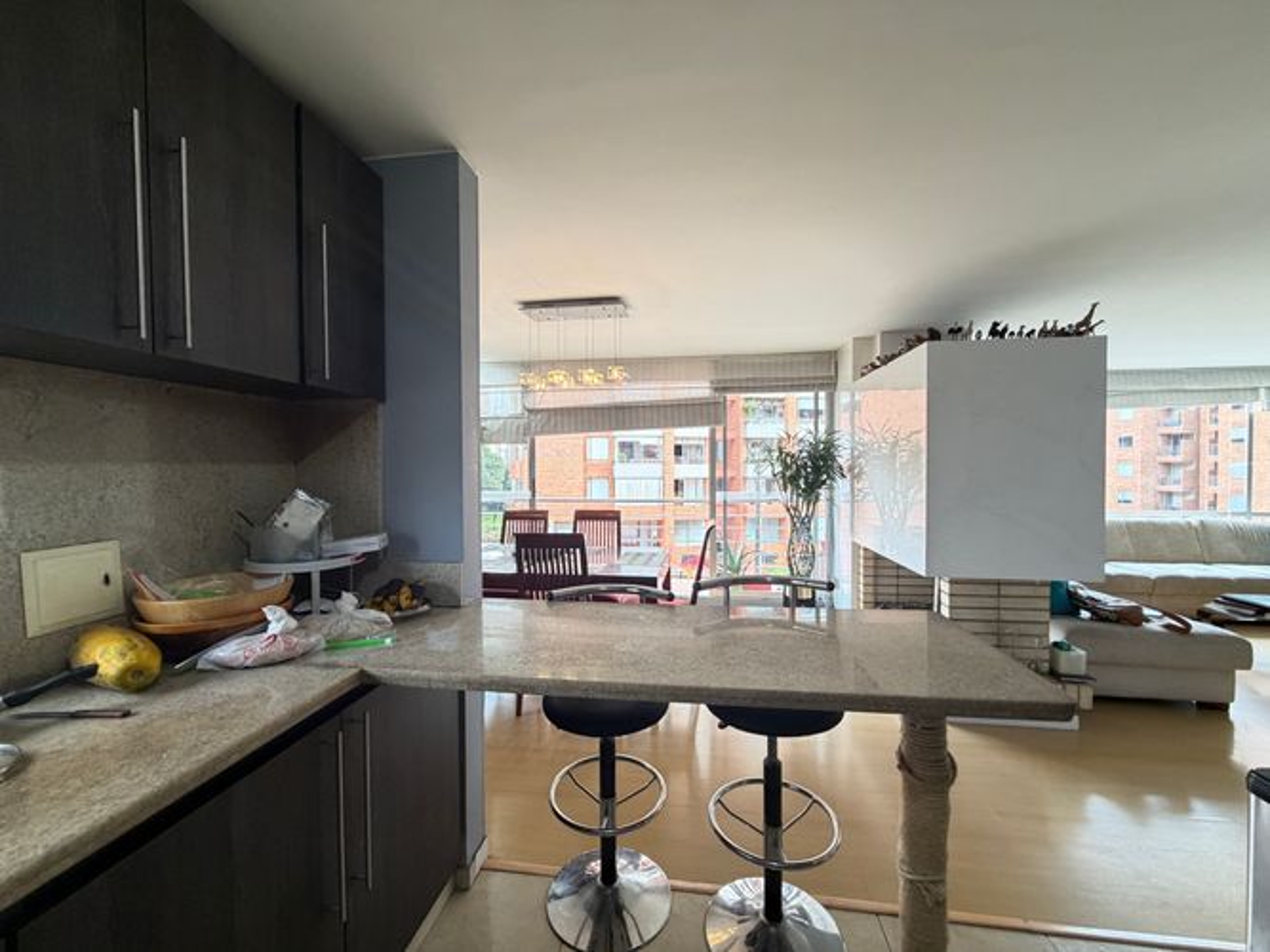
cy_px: 476
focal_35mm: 14
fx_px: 514
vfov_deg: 85.7
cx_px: 635
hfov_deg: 102.1
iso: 250
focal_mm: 2.22
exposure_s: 1/120
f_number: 2.2
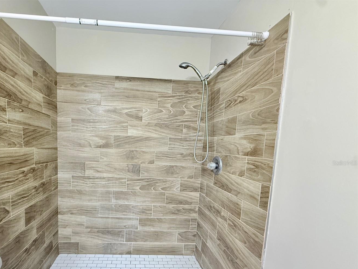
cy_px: 163
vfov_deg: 73.8
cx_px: 141
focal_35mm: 17
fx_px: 176
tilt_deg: -5.9
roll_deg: -2.6
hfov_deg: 89.7
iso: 400
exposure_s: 1/60
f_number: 2.2
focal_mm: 2.22
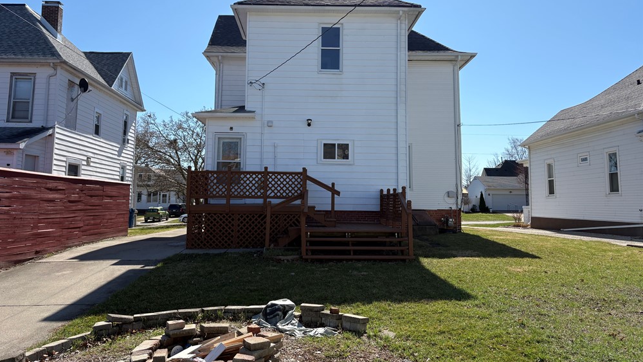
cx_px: 314
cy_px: 142
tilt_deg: +7.9
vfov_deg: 40.0
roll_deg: -0.5
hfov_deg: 66.0
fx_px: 495
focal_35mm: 29
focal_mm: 5.96
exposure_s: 1/4329
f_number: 1.6
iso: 50
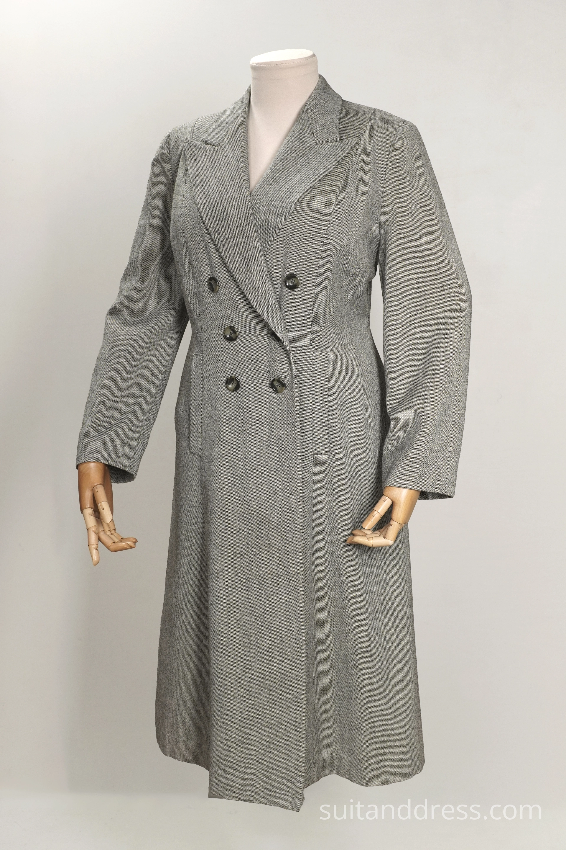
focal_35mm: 48
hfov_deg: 28.1
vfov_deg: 41.1
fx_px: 1132
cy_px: 425
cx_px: 283
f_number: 6.3
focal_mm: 32
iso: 400
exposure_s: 1/40
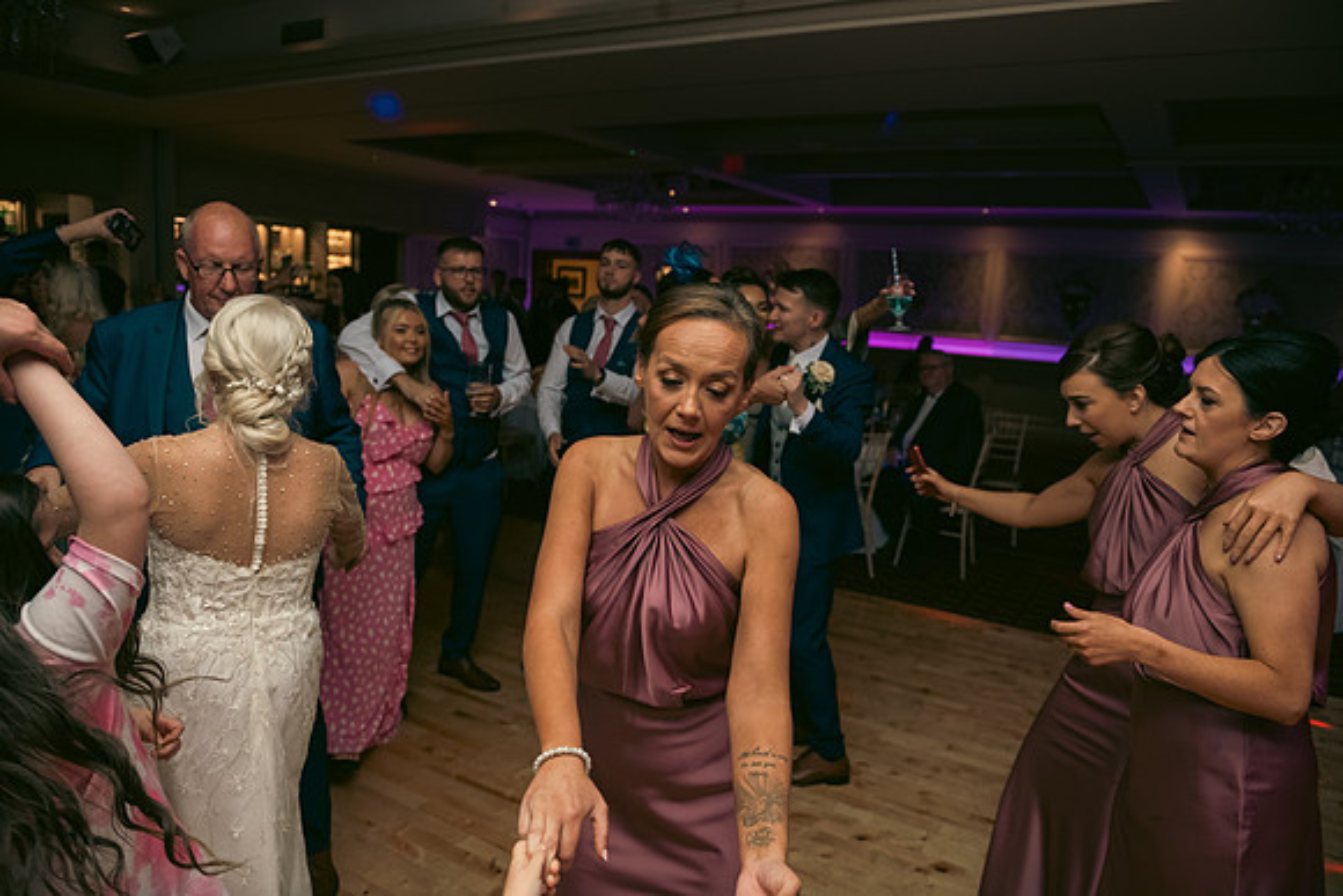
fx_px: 896
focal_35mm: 24
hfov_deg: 73.7
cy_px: 448
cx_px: 672
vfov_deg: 53.2
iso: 800
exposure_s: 1/160
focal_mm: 24
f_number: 3.5
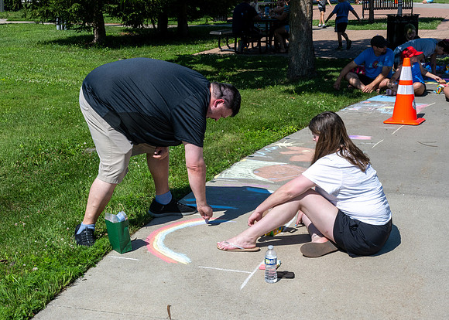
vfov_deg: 24.9
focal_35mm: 57
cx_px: 132
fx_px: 726
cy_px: 159
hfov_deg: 33.9
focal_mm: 36
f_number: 18
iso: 200
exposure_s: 1/200
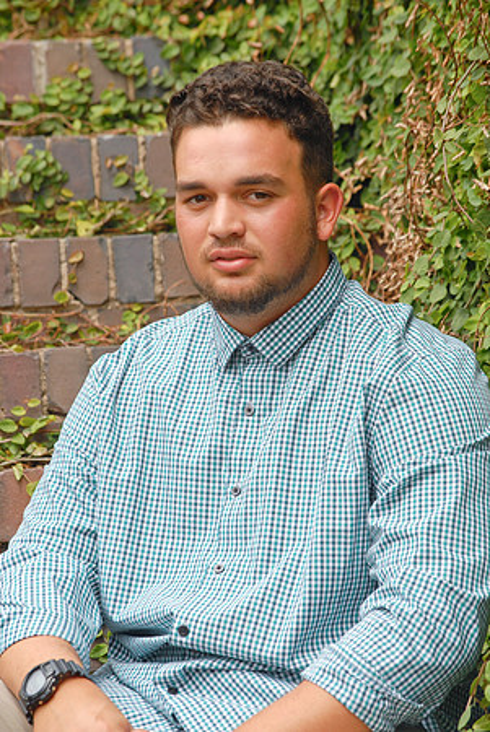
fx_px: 3972
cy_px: 366
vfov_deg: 10.5
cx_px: 245
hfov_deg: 7.1
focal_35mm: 195
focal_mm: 130
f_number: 8
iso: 200
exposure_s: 1/250
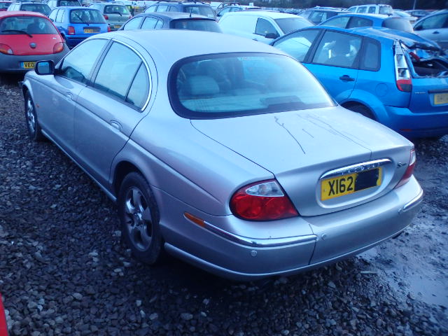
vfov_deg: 41.8
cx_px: 224
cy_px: 168
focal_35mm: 34
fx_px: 440
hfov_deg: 54.0
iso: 800
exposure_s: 1/40
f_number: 4.4
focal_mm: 6.1
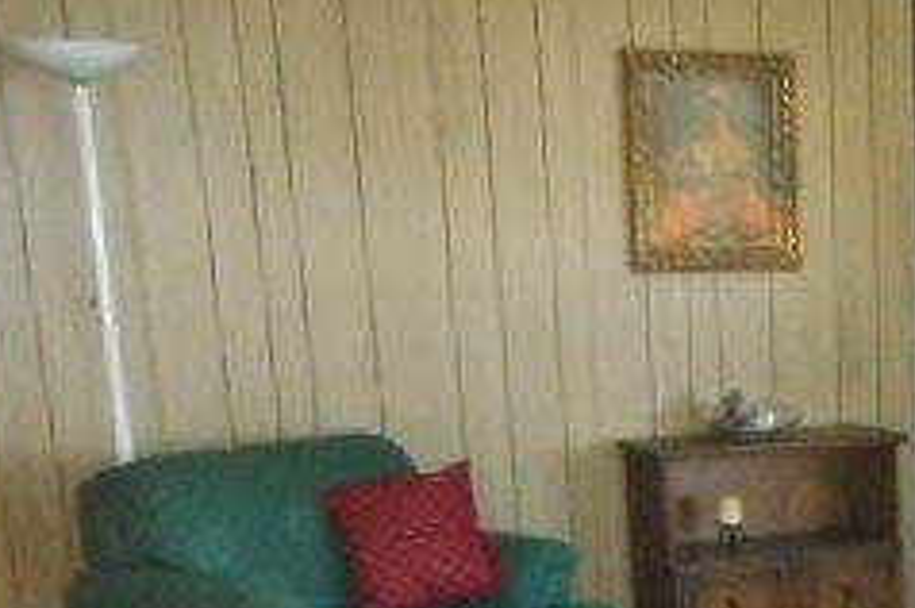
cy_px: 731
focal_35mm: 70
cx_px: 992
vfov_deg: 18.4
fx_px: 1777
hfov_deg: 26.7
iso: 900
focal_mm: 4.5
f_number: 3.7
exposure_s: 1/25
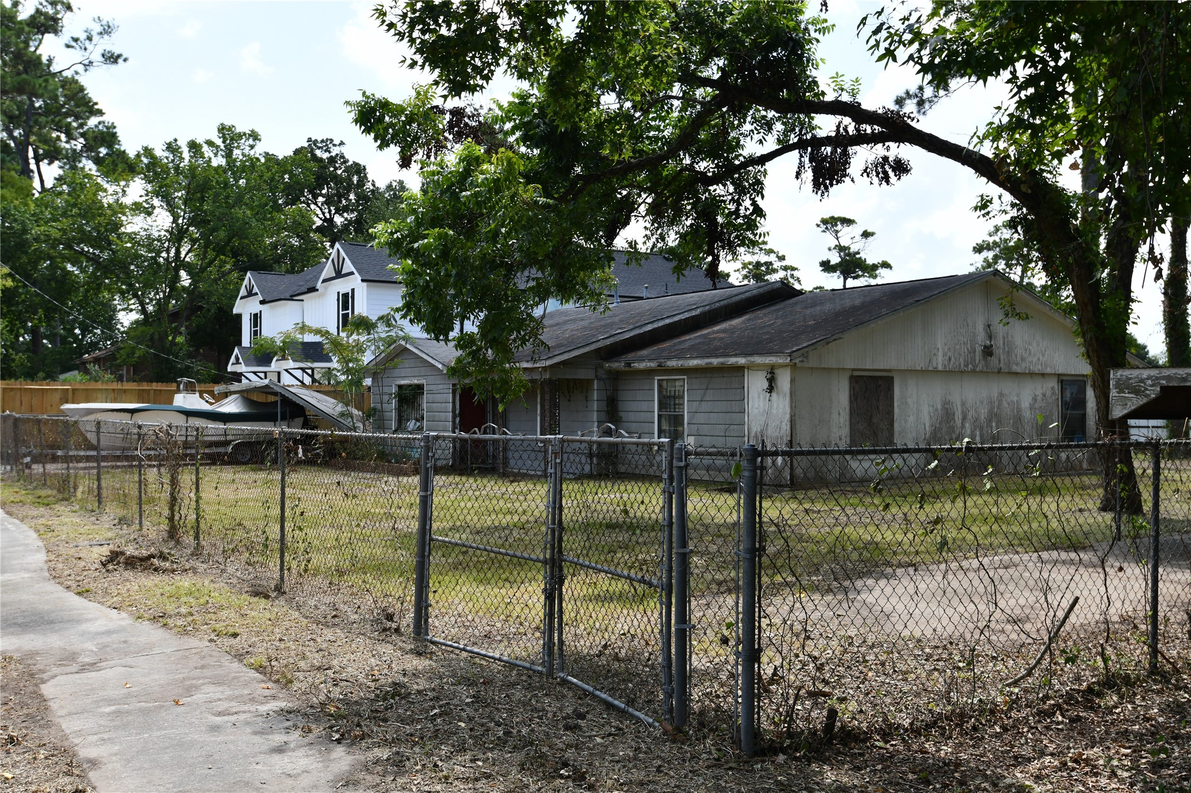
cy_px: 396
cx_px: 596
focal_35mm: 33
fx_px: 1091
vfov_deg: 40.0
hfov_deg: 57.2
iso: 400
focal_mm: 28
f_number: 6.3
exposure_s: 1/1000
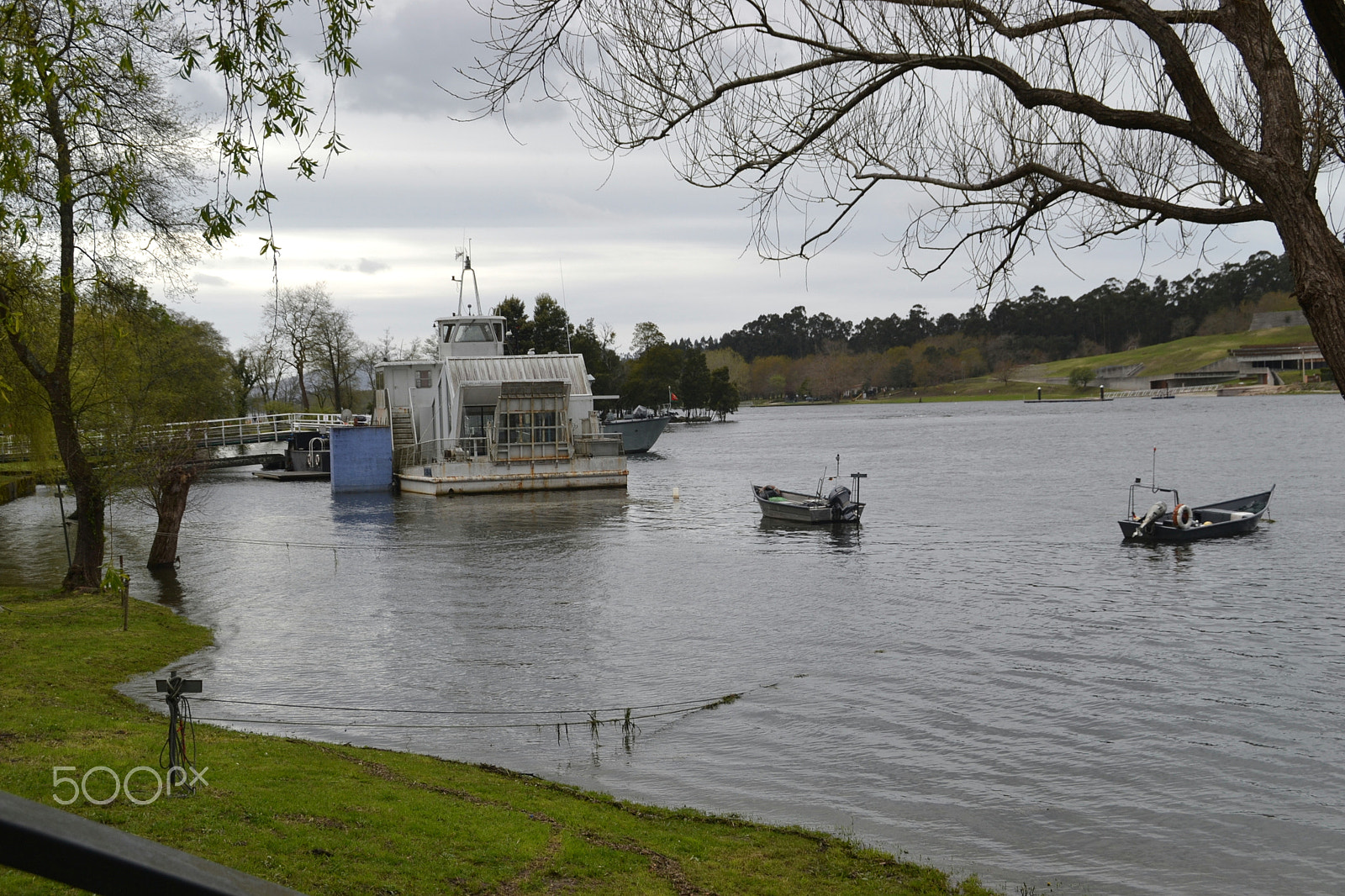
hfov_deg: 41.1
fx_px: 1793
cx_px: 672
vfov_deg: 28.1
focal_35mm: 48
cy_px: 448
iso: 100
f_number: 7.1
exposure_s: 1/200
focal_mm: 32
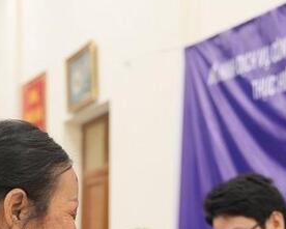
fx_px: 898
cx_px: 195
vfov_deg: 14.2
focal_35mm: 106
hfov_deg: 18.0
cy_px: 260
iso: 640
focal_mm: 39
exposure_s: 1/80
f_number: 3.2
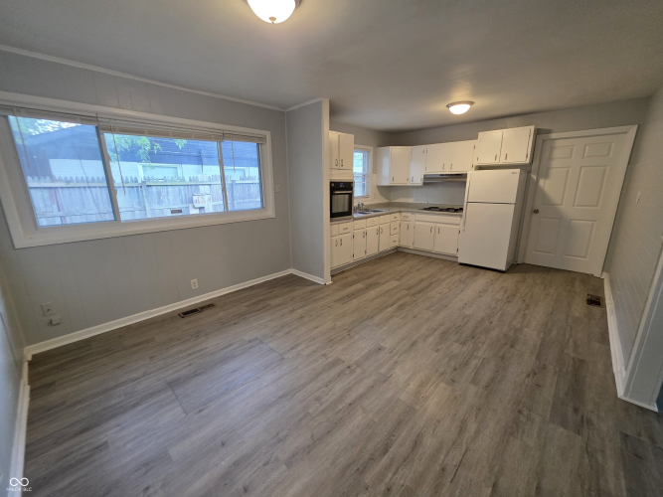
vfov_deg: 89.9
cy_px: 248
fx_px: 249
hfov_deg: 106.2
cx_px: 332
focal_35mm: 13
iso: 250
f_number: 1.9
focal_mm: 2.2
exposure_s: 1/120
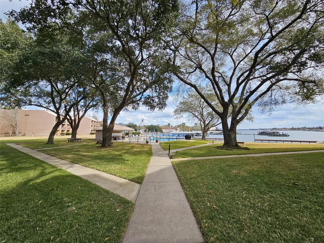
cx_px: 162
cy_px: 122
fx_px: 122
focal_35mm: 13
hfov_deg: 106.2
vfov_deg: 89.9
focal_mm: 2.2
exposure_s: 1/934
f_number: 2.2
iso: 50
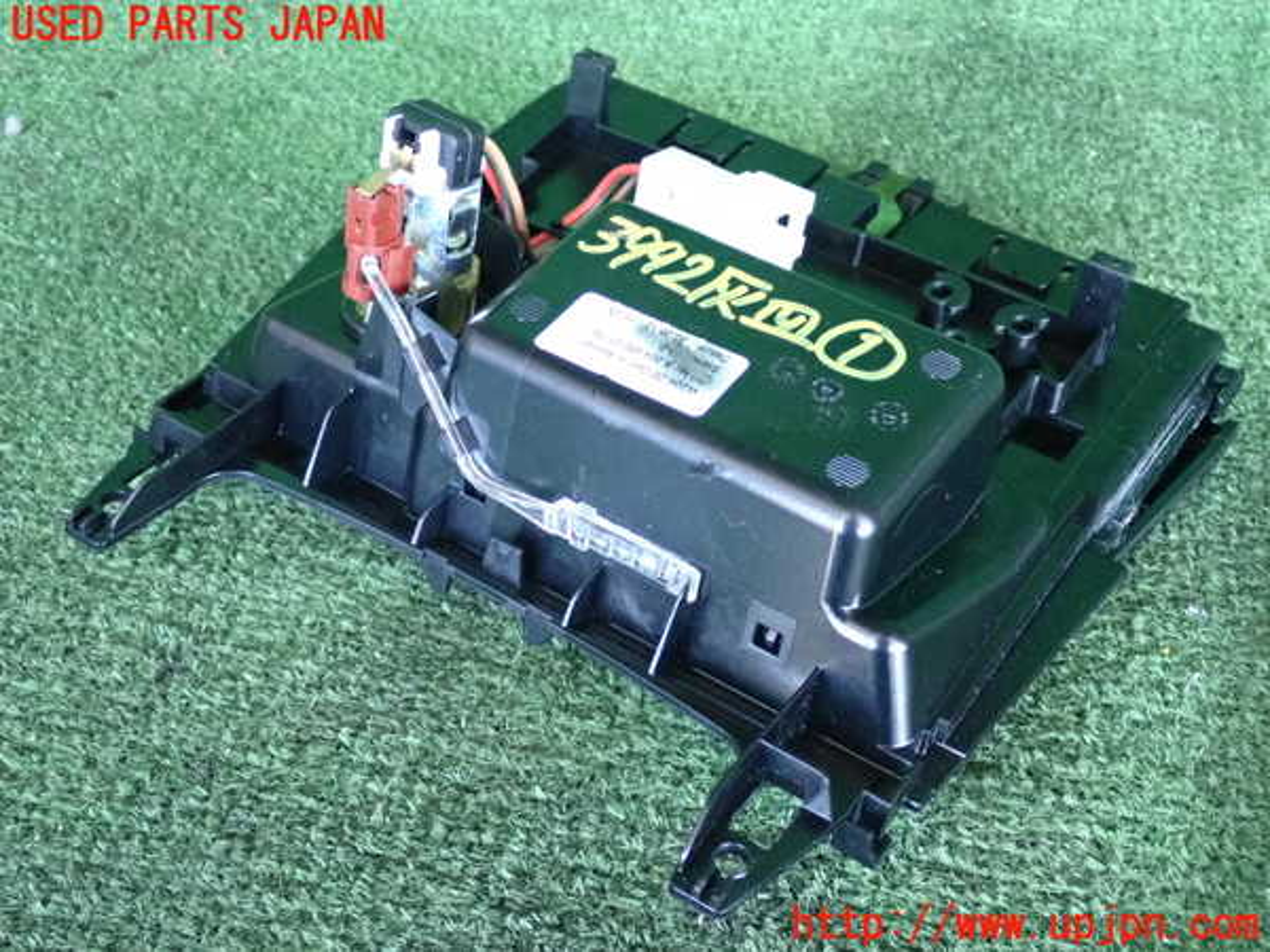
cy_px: 476
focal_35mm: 50
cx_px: 635
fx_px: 1834
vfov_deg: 29.1
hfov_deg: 38.2
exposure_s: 1/125
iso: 2500
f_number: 3.2
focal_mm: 9.01
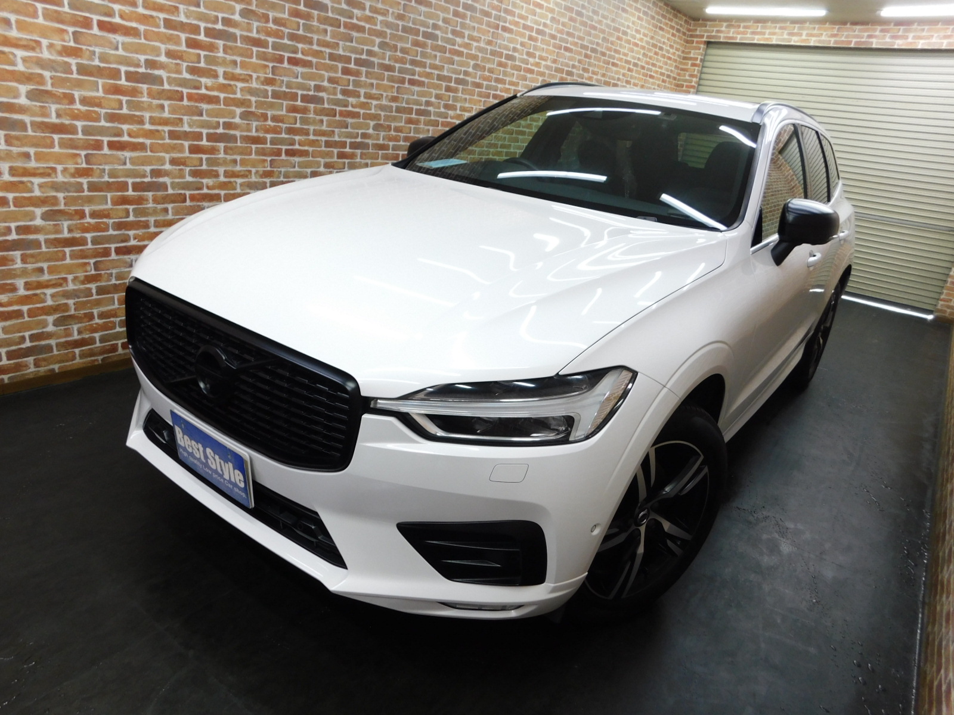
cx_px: 477
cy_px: 358
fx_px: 634
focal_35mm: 23
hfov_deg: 73.9
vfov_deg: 58.9
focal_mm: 4
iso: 140
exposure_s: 1/30
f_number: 3
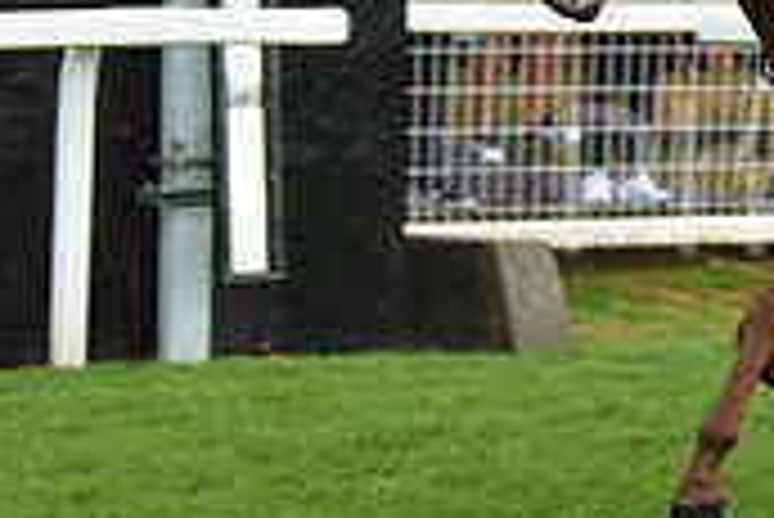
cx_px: 1143
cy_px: -29
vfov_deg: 4.2
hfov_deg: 6.2
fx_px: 7122
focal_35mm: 331
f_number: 3.2
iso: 1000
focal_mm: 98
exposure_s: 1/800
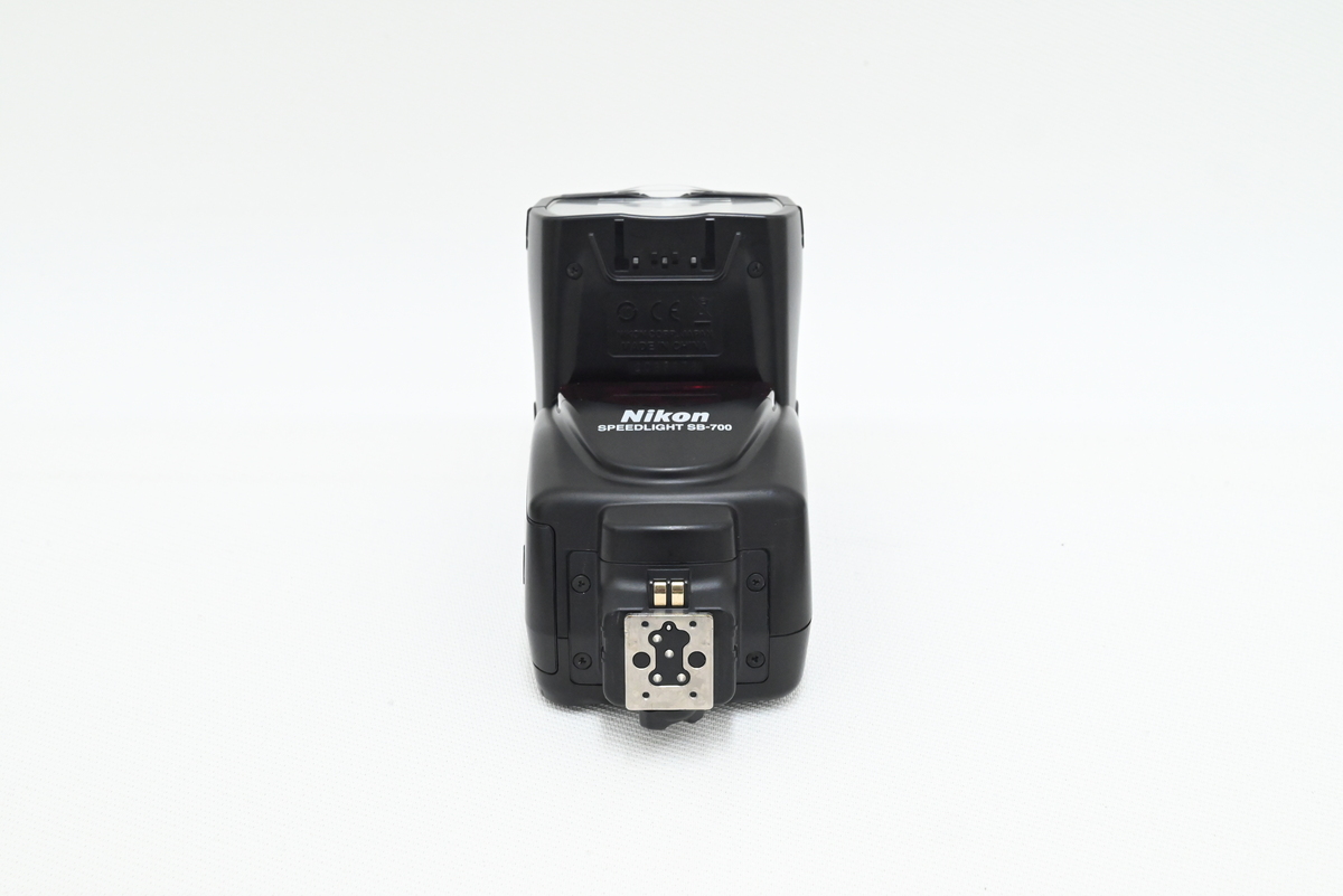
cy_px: 448
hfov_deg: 39.6
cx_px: 672
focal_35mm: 50
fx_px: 1866
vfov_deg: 27.0
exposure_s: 1/50
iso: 7200
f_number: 16
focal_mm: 50
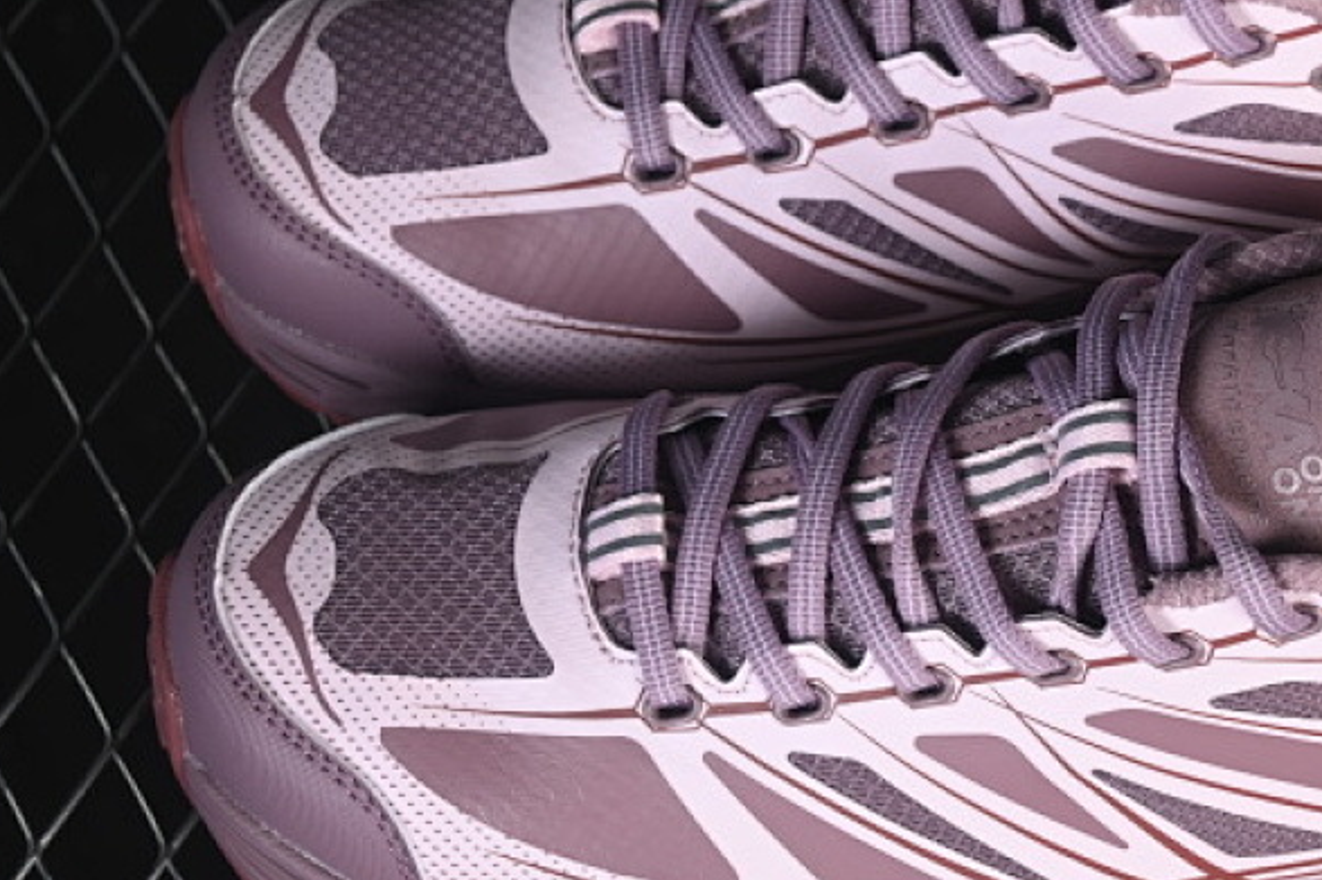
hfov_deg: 14.8
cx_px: 1119
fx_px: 5066
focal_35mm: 138
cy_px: 394
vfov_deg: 9.9
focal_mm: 50
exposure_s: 1/80
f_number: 7.1
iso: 160
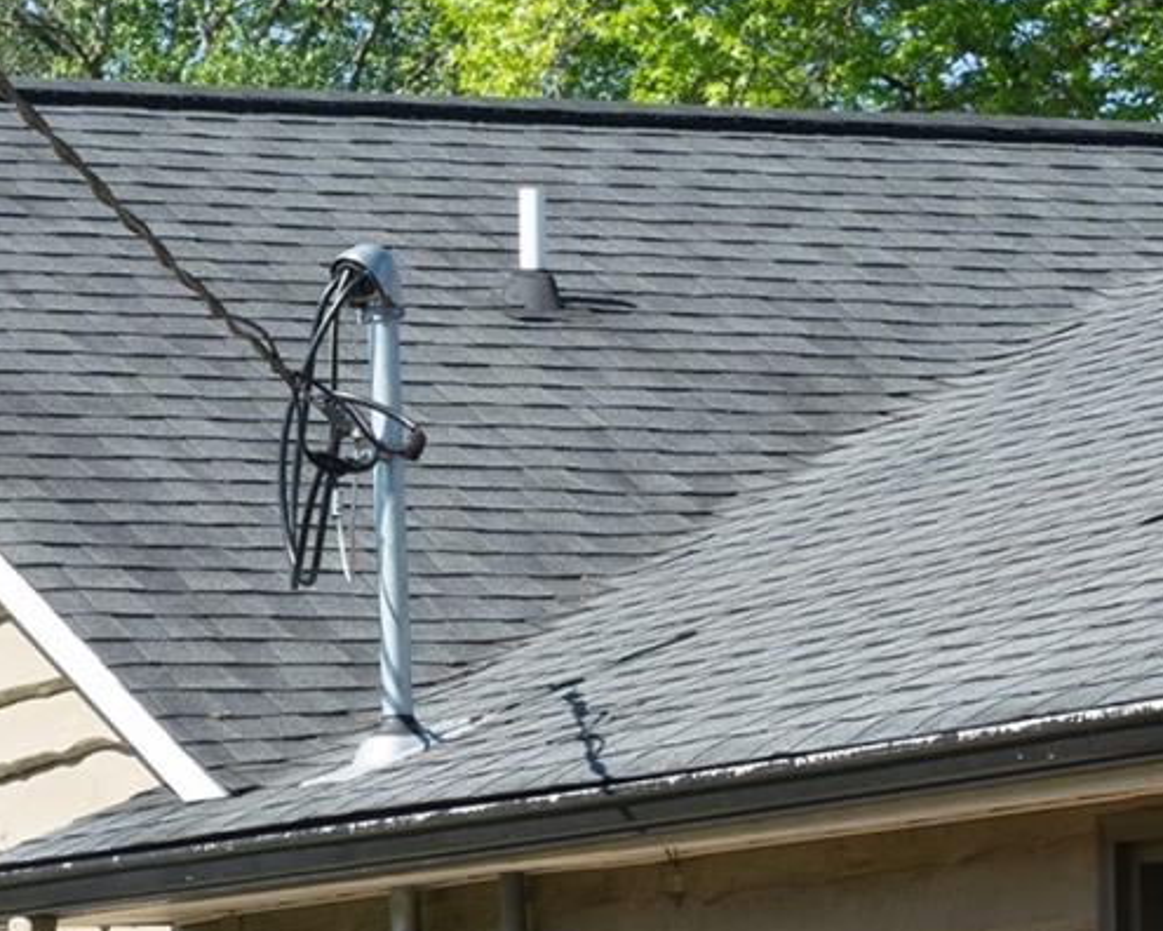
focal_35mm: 256
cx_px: -284
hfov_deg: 7.5
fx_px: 8812
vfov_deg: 6.0
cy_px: 1311
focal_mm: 44
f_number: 9
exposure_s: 1/125
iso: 100
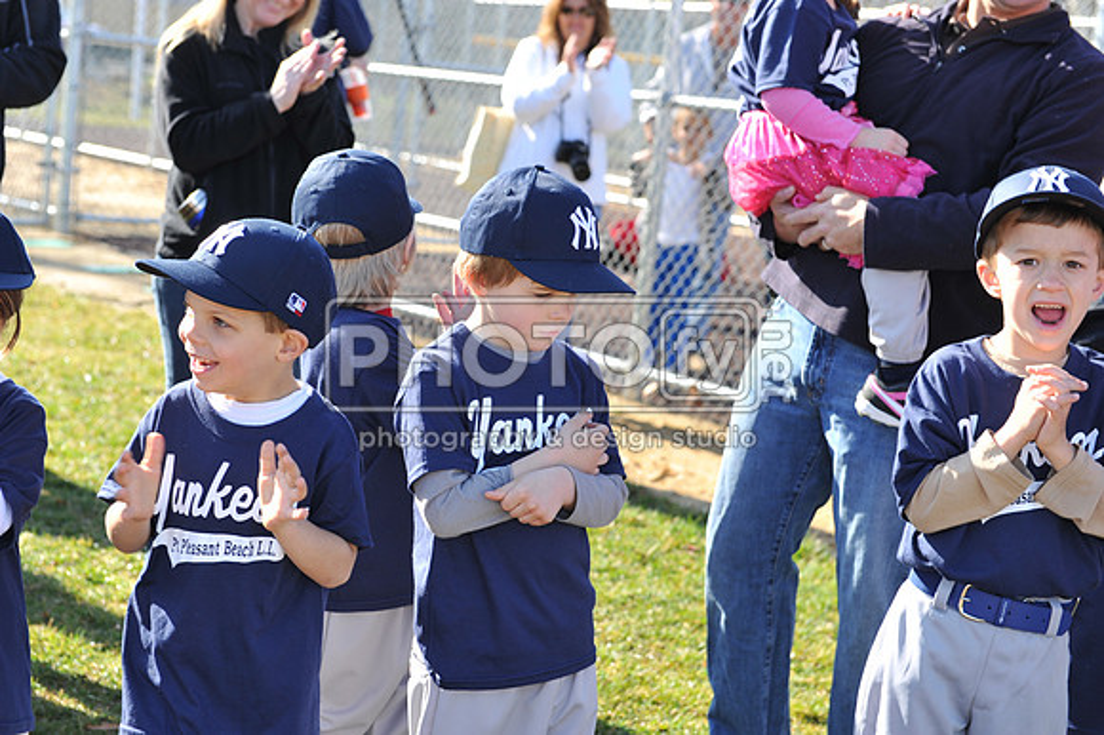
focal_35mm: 70
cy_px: 368
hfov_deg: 28.9
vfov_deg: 19.4
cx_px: 552
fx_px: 2145
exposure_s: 1/250
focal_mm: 70
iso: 200
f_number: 5
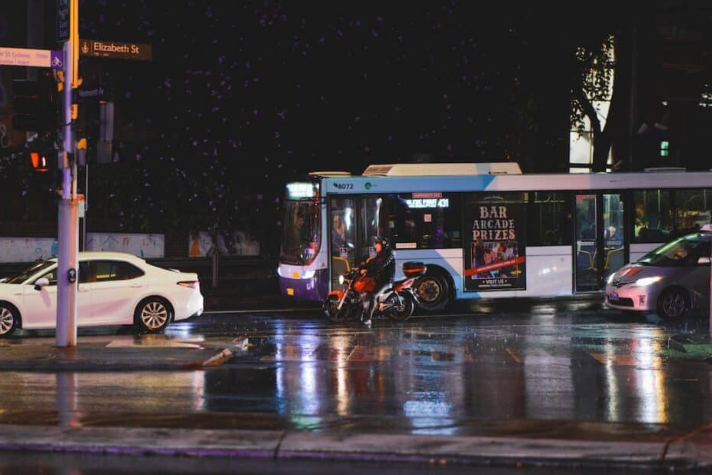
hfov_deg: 21.7
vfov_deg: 14.6
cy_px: 246
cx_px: 324
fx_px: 1860
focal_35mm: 94
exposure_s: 1/100
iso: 6400
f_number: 1.8
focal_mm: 85
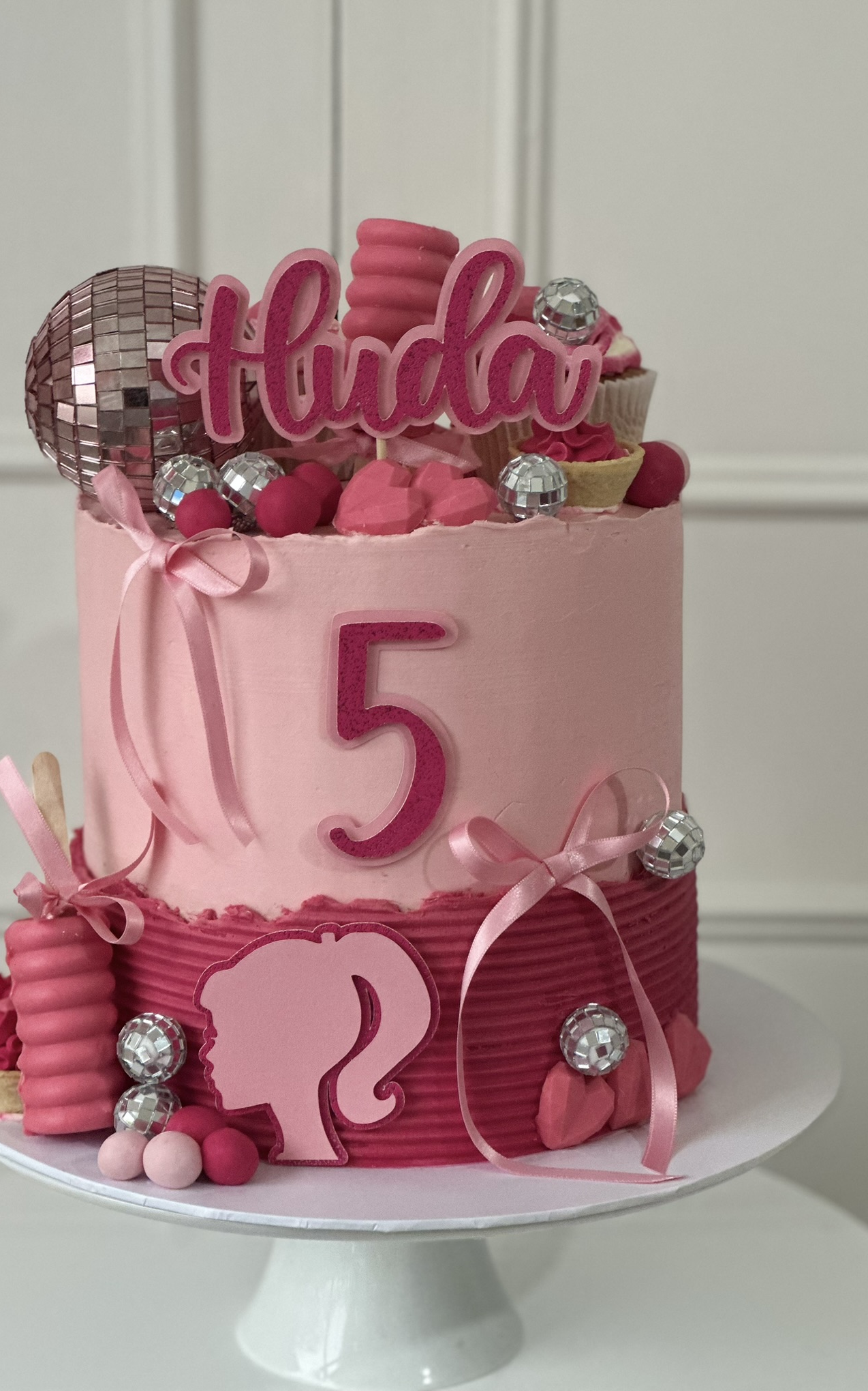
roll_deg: +0.0
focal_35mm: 82
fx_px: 3104
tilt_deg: -11.7
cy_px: 693
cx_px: 388
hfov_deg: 15.9
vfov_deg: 25.2
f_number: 2.8
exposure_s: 1/33
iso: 250
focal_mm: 9
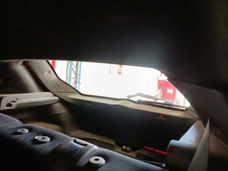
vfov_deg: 53.1
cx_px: 114
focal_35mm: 26
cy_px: 86
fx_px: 171
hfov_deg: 67.3
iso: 1573
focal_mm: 4.81
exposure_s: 1/30
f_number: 1.8
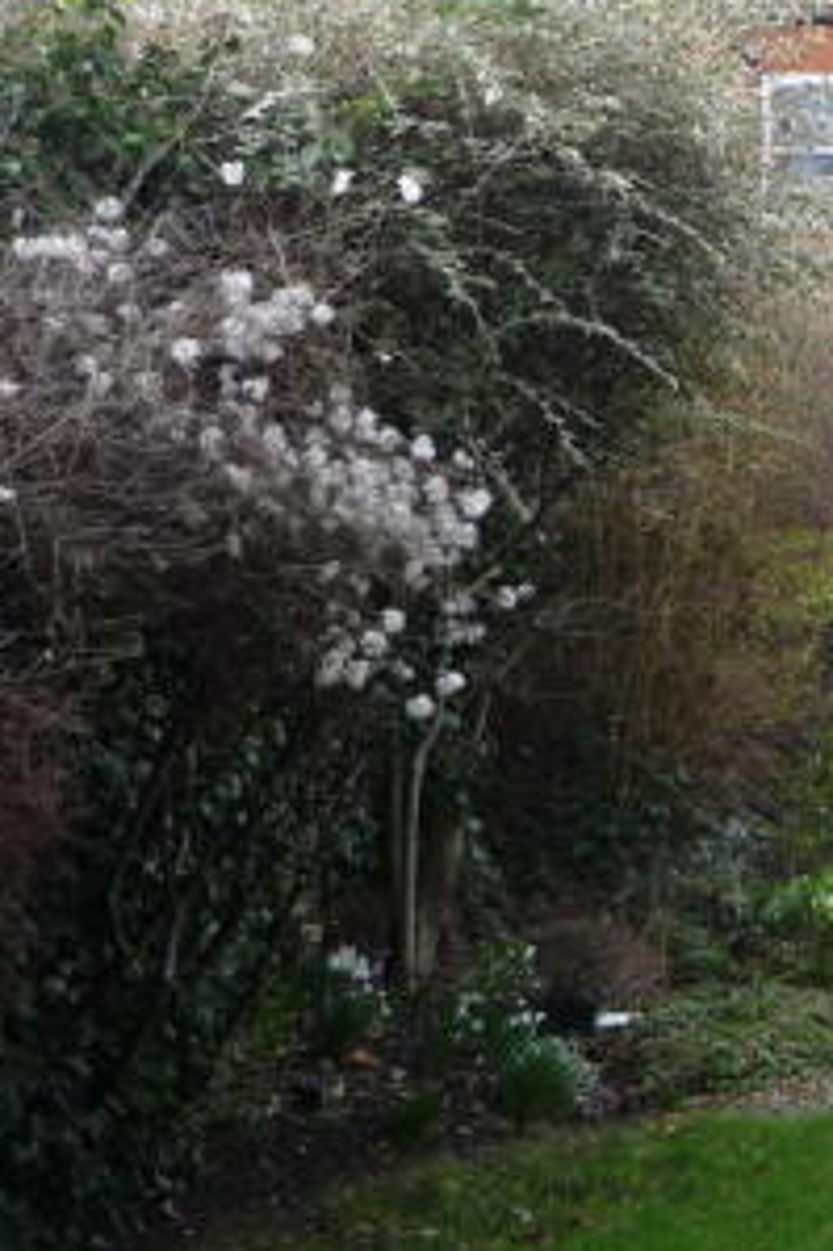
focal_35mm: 67
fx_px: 2328
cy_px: 751
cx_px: 1191
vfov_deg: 30.0
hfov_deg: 18.4
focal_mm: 5.5
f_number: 2.8
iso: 100
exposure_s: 1/160
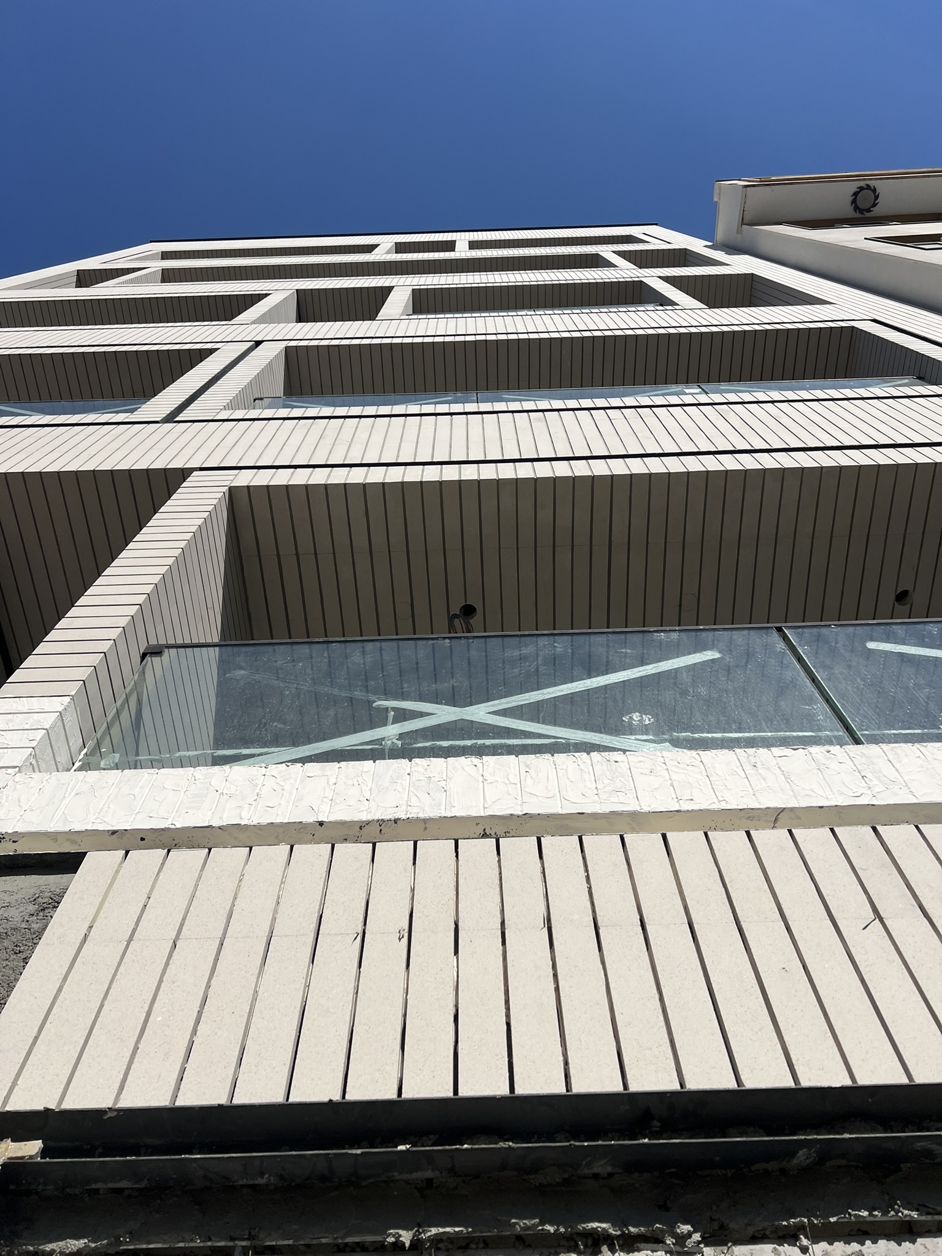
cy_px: 628
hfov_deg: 53.1
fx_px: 943
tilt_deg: +64.8
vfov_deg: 67.3
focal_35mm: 26
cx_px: 471
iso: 50
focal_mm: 5.7
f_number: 1.5
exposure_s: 1/10309
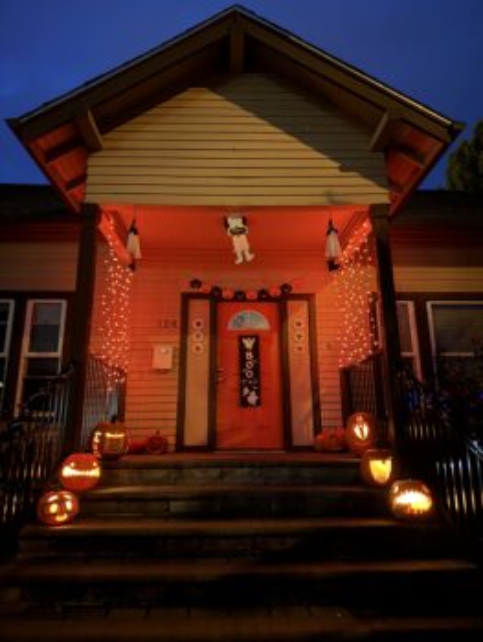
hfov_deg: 56.9
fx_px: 446
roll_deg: +0.8
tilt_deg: +14.4
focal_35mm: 24
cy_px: 321
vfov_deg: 71.6
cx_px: 242
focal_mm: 6.76
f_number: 1.78
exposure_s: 1/9
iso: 2000
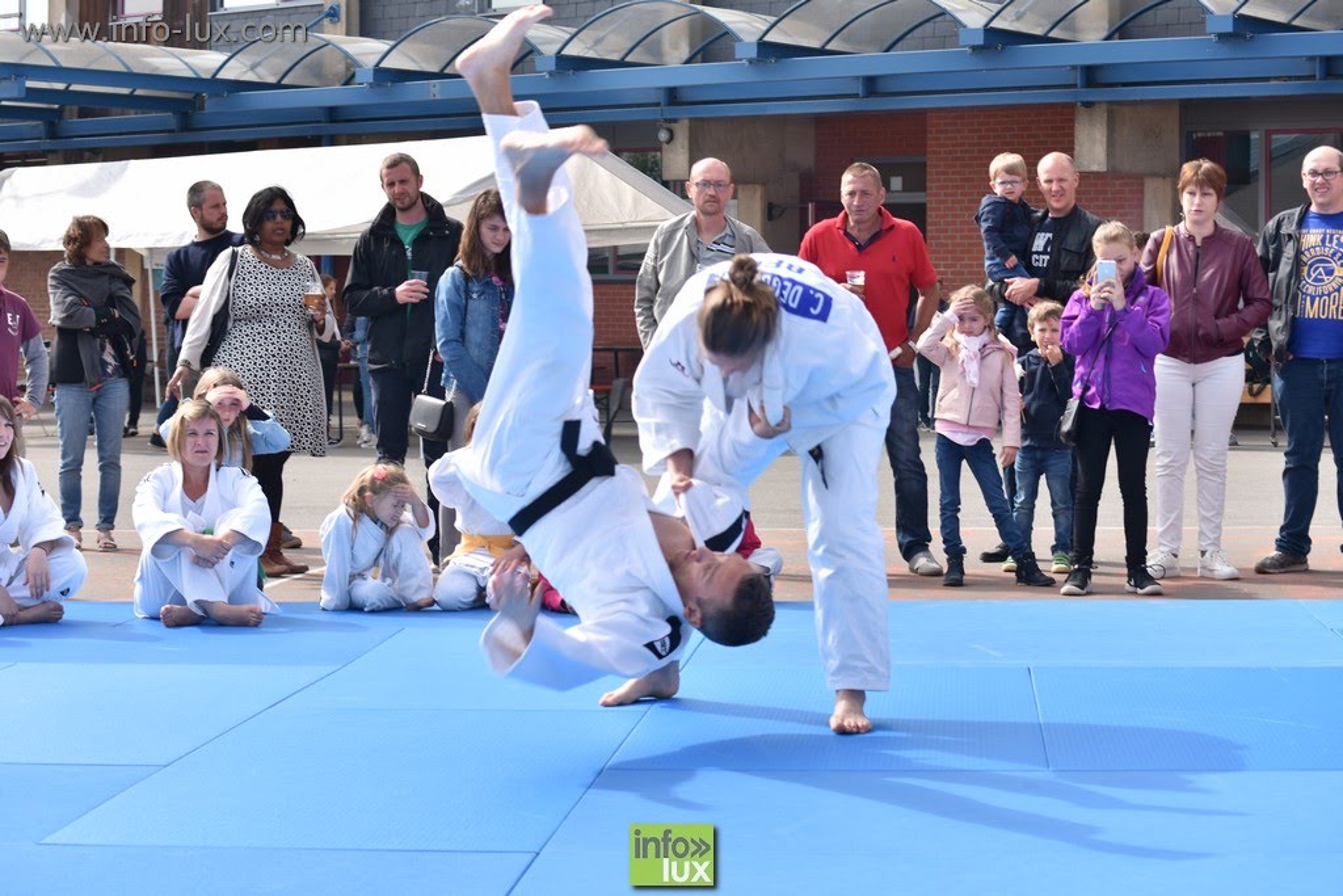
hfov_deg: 27.0
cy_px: 448
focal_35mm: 75
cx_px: 672
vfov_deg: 18.2
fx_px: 2798
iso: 100
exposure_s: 1/500
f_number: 5
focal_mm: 50
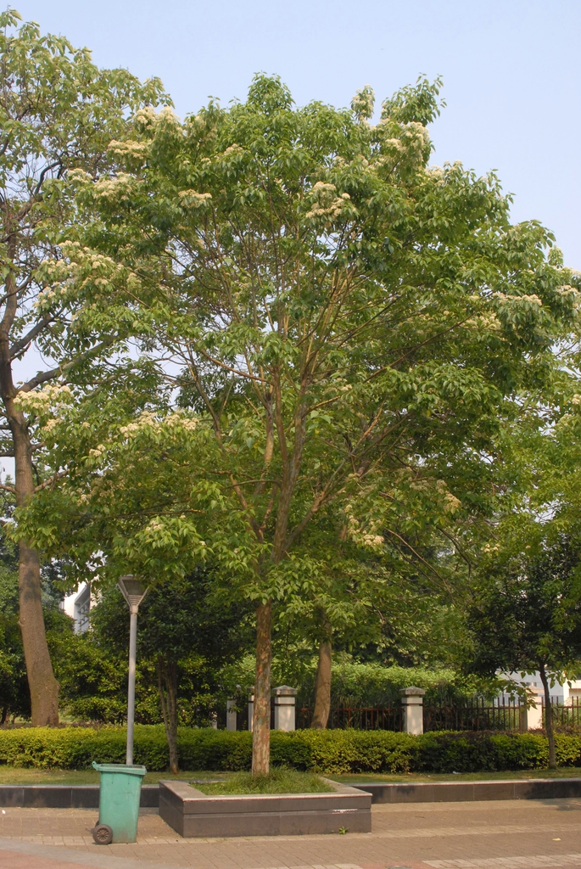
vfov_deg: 43.6
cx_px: 290
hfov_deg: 29.9
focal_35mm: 45
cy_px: 434
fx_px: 1087
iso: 400
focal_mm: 30
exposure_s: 1/320
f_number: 9
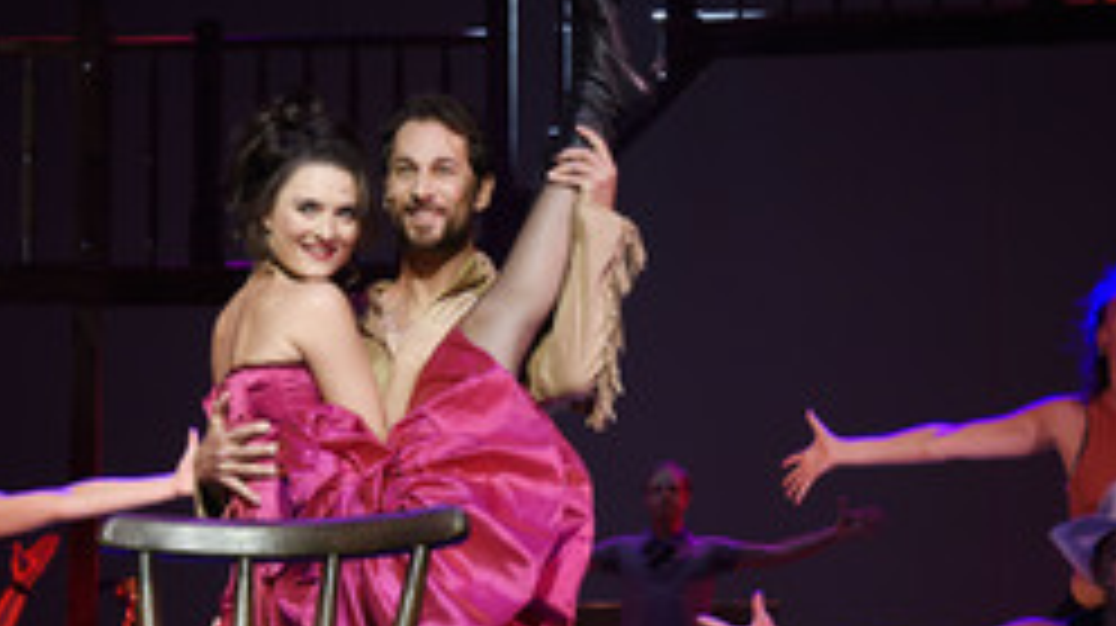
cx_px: 412
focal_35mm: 143
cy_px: 554
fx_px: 4228
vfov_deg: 8.4
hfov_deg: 15.0
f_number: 6.3
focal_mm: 75
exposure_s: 1/60
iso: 800
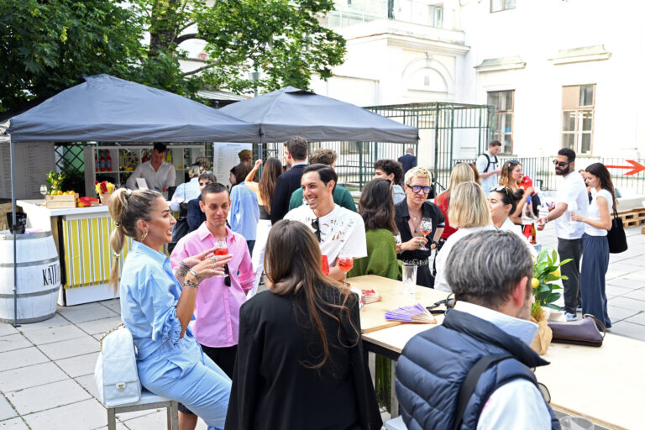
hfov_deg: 55.1
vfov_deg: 38.4
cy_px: 215
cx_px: 322
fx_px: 618
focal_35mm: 34
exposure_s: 1/125
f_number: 5
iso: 400
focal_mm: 34.5
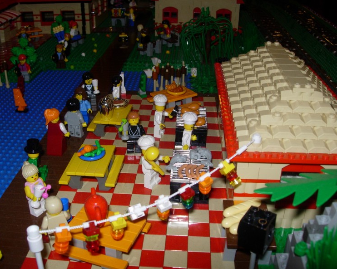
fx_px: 399
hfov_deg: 45.8
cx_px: 165
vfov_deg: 37.3
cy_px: 134
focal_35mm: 40
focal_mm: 7.8
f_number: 4.8
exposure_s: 1/64
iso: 79
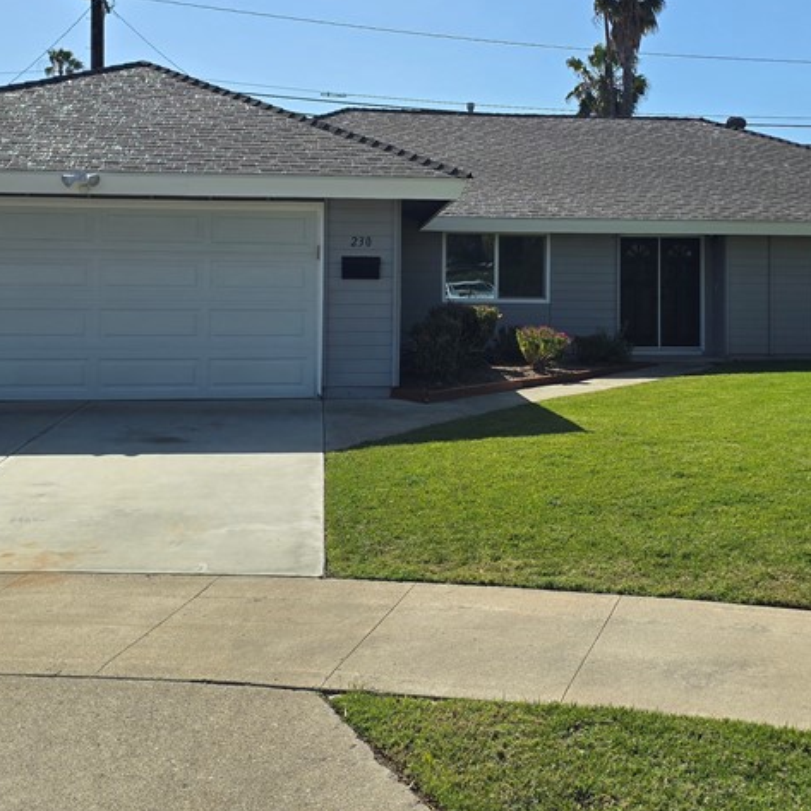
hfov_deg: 38.1
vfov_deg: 38.0
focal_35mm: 44
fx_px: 1166
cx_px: 513
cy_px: 286
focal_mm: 6.3
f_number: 1.7
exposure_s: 1/1235
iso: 12
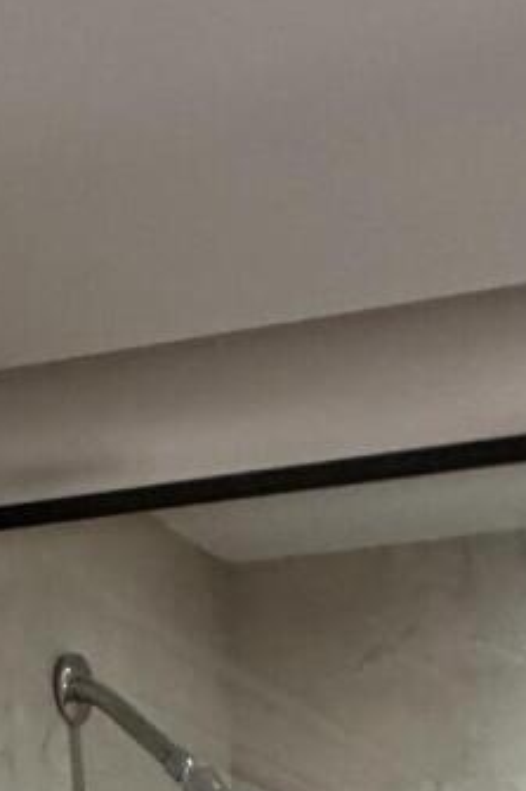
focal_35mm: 87
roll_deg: -0.3
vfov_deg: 15.6
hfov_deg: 15.5
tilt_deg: -17.4
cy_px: 1783
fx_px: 1909
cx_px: 472
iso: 250
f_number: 2.2
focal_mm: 2.22
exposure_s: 1/120
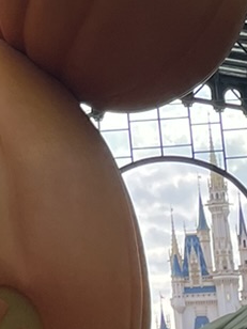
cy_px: -36
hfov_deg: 8.4
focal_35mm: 173
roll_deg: +3.2
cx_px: -120
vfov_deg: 11.3
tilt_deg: +16.9
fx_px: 1646
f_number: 1.6
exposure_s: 1/1366
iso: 32
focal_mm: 4.2
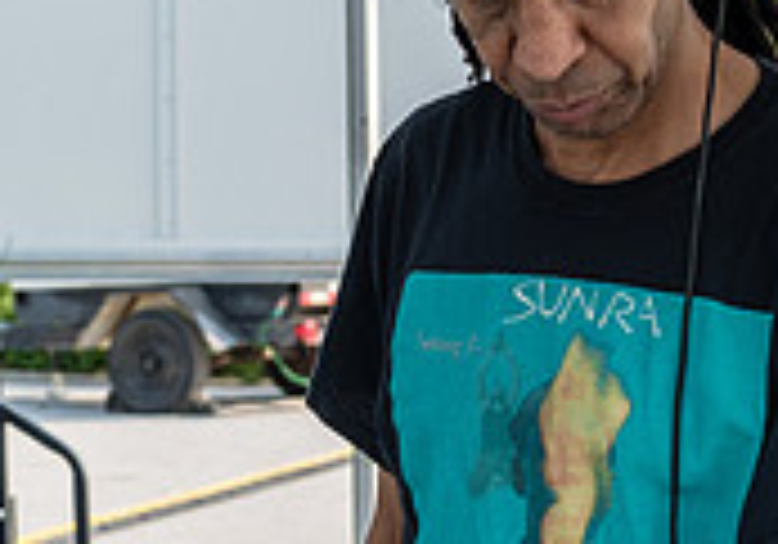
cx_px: 403
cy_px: 391
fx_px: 2962
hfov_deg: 15.0
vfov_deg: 10.5
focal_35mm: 135
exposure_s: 1/320
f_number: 4.5
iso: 200
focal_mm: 38
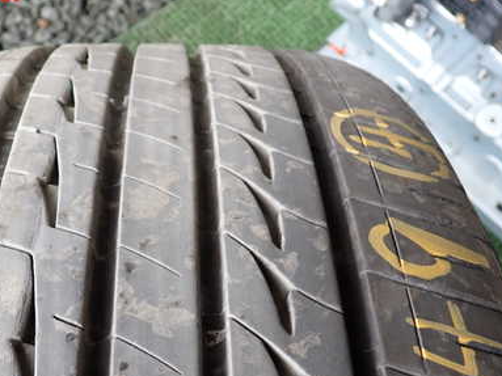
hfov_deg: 40.0
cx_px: 174
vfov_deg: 30.5
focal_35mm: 47
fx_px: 681
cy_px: 271
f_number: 2.3
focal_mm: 5.4
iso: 160
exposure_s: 1/125
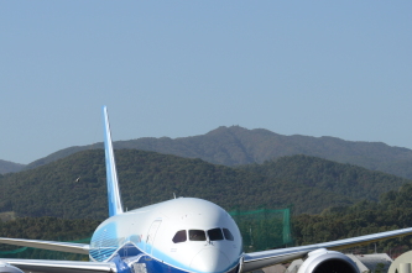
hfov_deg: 11.4
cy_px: 196
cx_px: 156
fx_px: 2057
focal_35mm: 180
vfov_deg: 7.6
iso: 250
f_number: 6.3
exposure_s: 1/2000
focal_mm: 80
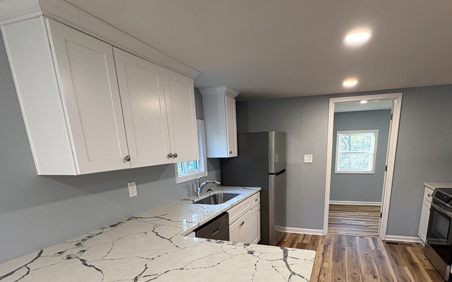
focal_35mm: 21
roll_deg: +2.3
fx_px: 259
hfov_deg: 82.0
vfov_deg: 54.5
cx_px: 252
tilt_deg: -14.7
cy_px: 213
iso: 160
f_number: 2.2
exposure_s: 1/60
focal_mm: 2.22
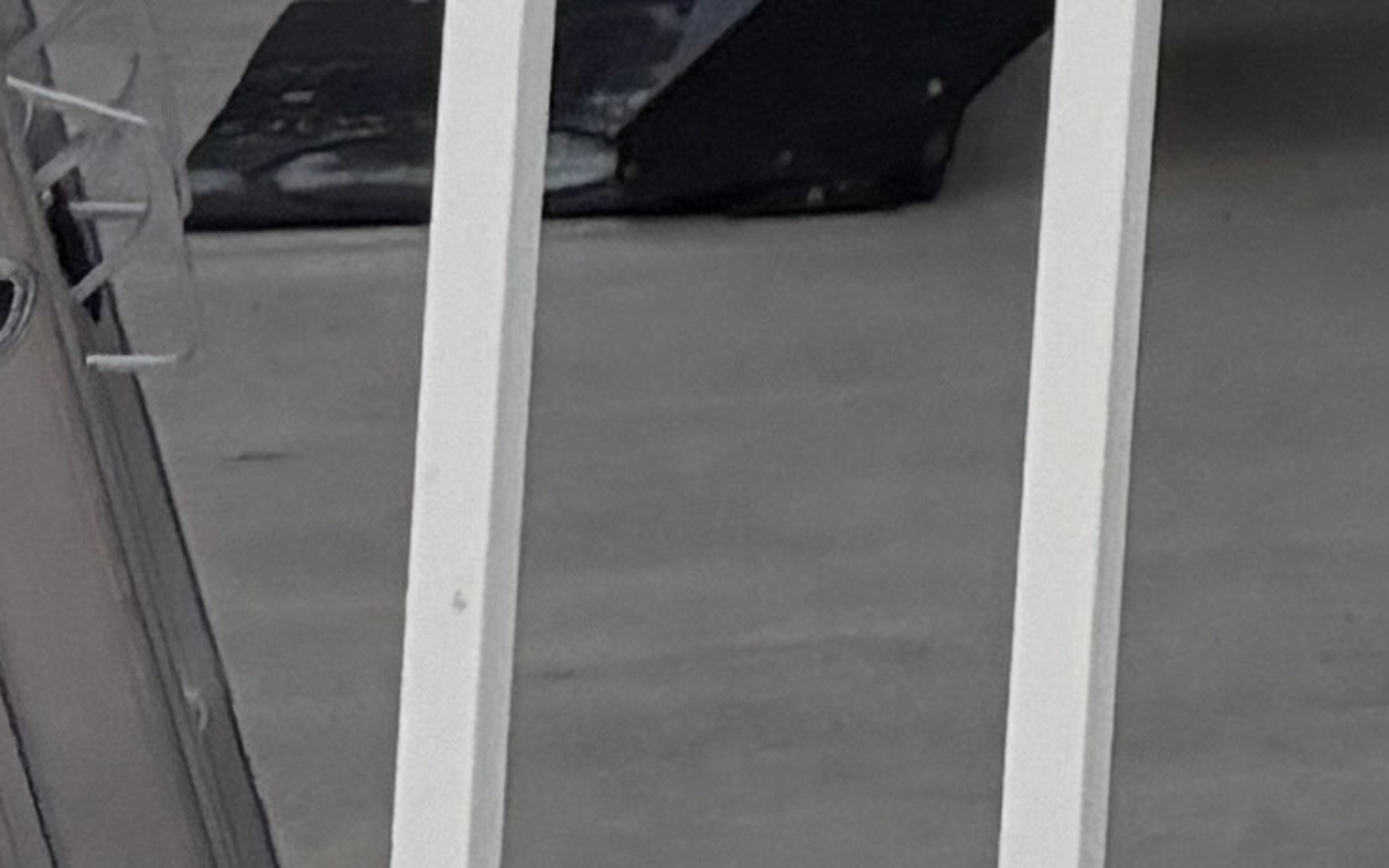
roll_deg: -0.1
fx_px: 8064
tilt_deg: +5.0
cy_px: -2514
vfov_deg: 5.4
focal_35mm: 213
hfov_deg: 7.9
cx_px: 4714
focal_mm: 5.96
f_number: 1.6
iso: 64
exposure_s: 1/1848
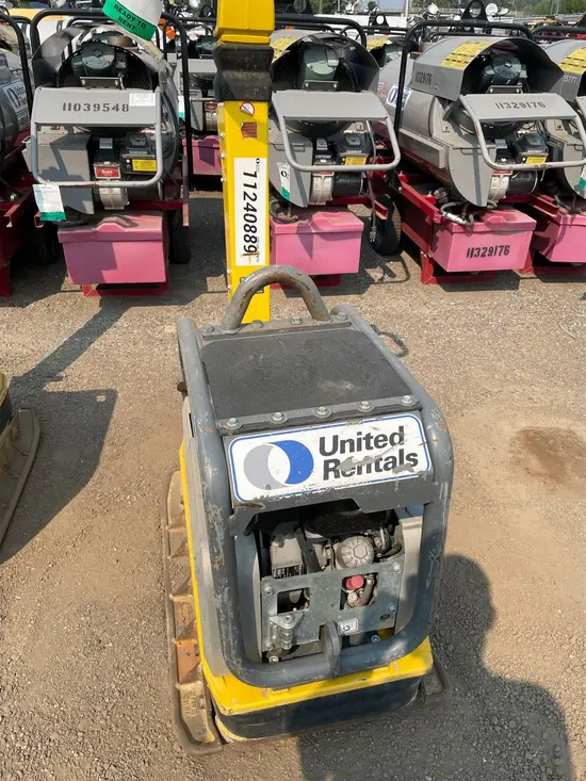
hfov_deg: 53.1
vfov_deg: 67.3
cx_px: 293
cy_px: 390
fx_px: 587
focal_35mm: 26
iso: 32
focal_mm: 4.2
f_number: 1.6
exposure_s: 1/2959
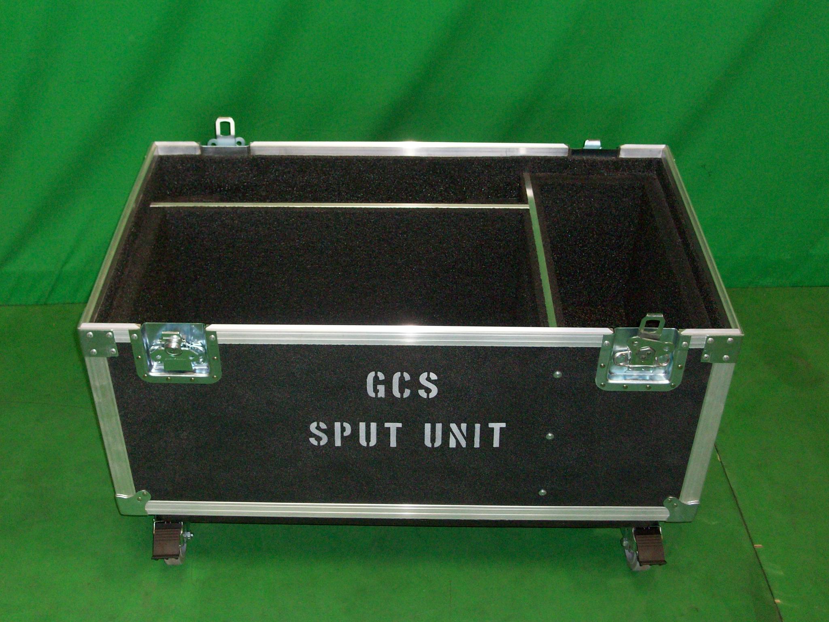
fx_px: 1006
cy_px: 311
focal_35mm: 42
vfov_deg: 34.3
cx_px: 414
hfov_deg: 44.8
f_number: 3.2
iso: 160
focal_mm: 7.1
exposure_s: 1/65.1
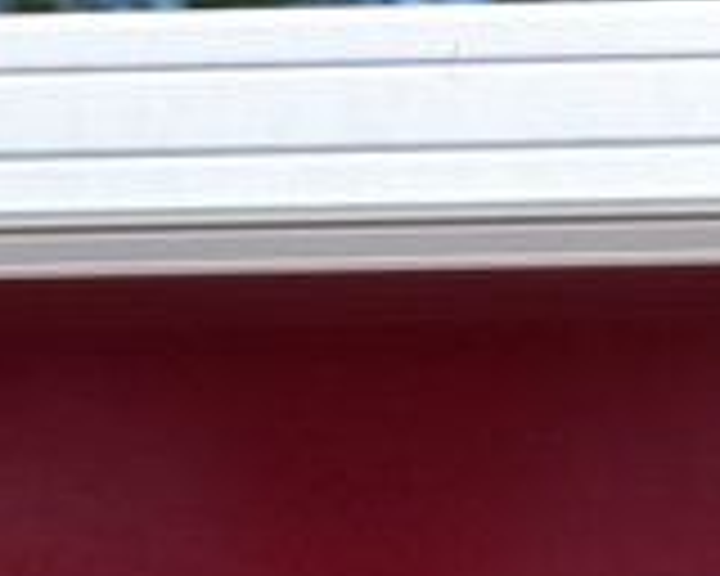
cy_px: 1530
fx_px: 6925
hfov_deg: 6.0
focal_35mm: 325
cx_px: 418
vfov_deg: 4.6
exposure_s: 1/200
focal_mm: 36
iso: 100
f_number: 7.1
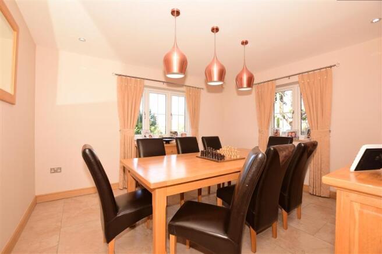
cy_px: 127
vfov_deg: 77.3
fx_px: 159
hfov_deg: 100.4
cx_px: 191
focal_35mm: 15
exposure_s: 1/60
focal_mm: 10
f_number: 5.6
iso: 400
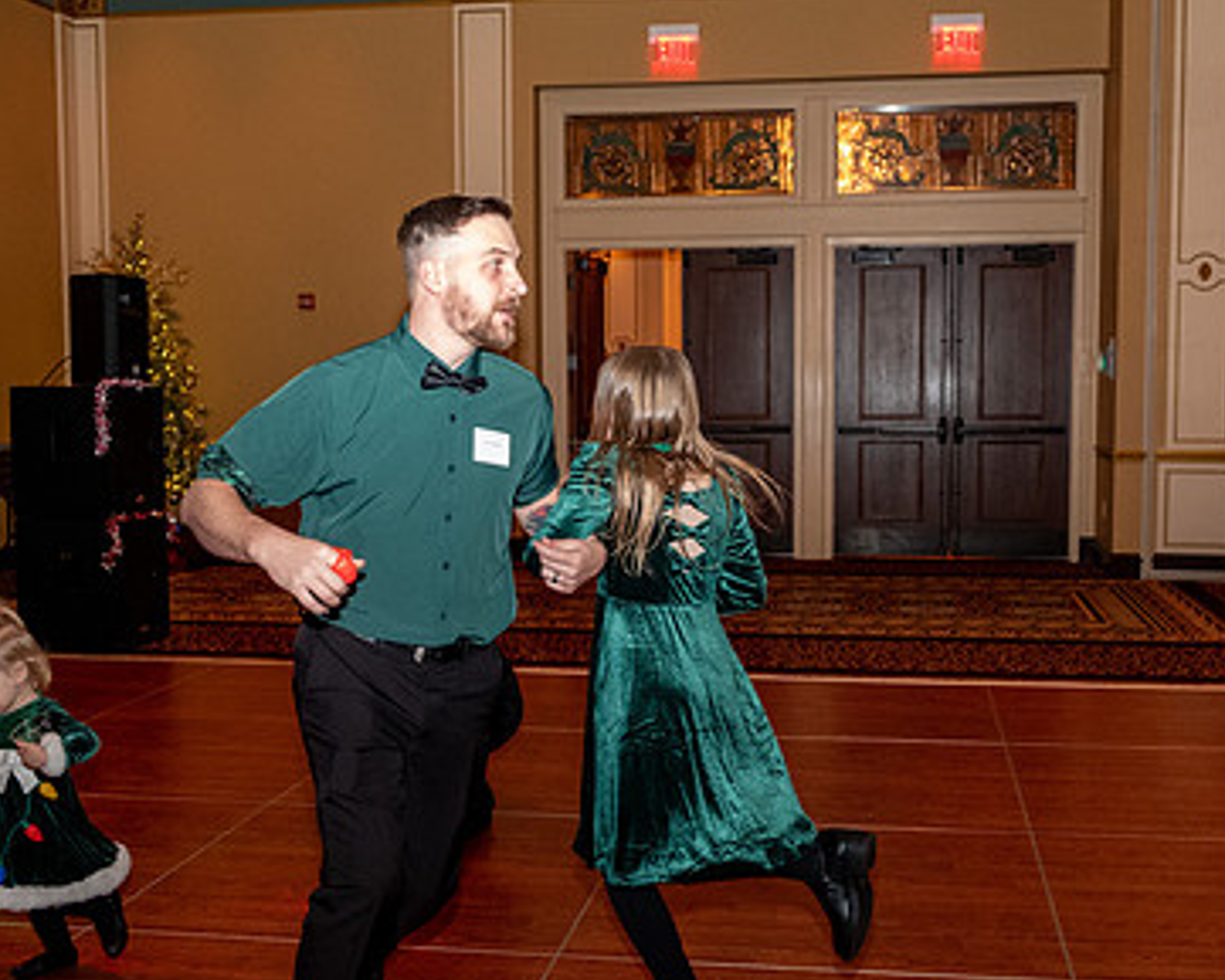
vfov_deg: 35.7
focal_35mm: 42
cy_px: 521
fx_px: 1523
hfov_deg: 43.8
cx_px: 648
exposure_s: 1/125
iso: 2500
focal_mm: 18
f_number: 2.8
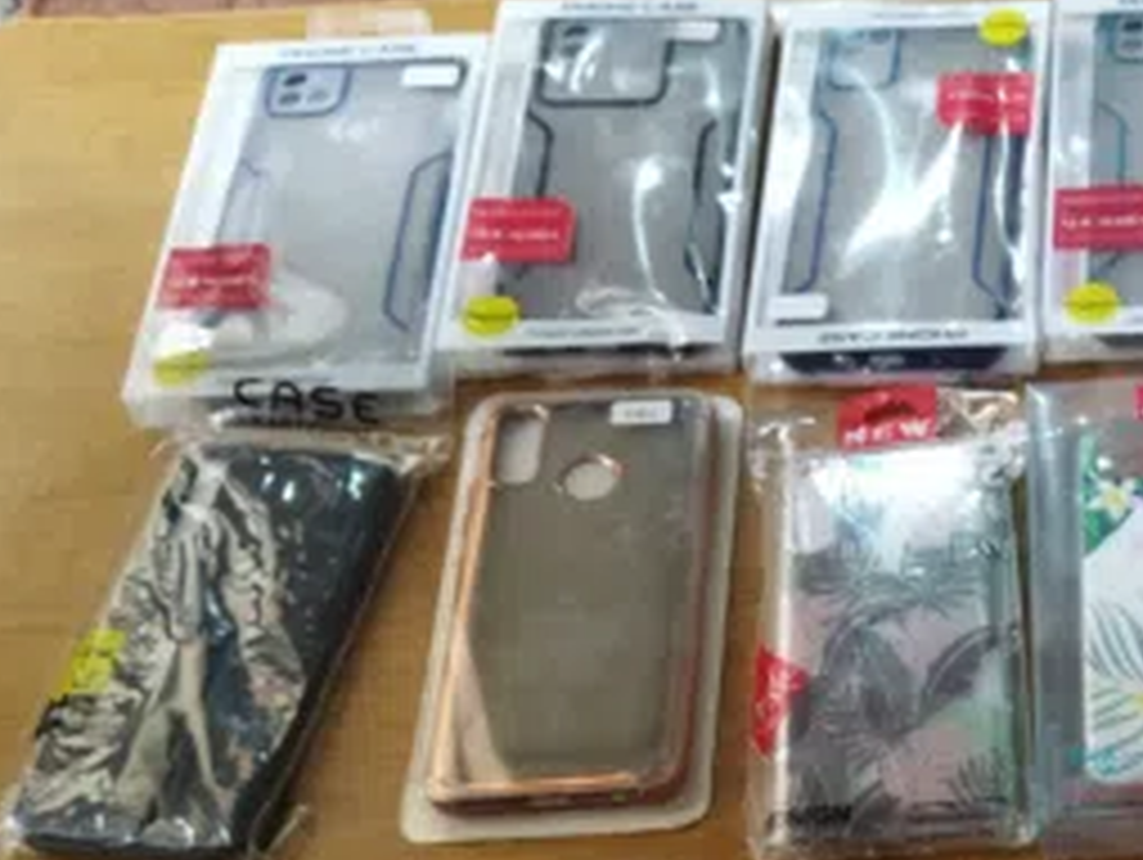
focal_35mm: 68
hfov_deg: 26.3
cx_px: 1260
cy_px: 801
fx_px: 2247
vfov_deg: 21.1
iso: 316
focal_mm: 4.71
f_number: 1.79
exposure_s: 1/50
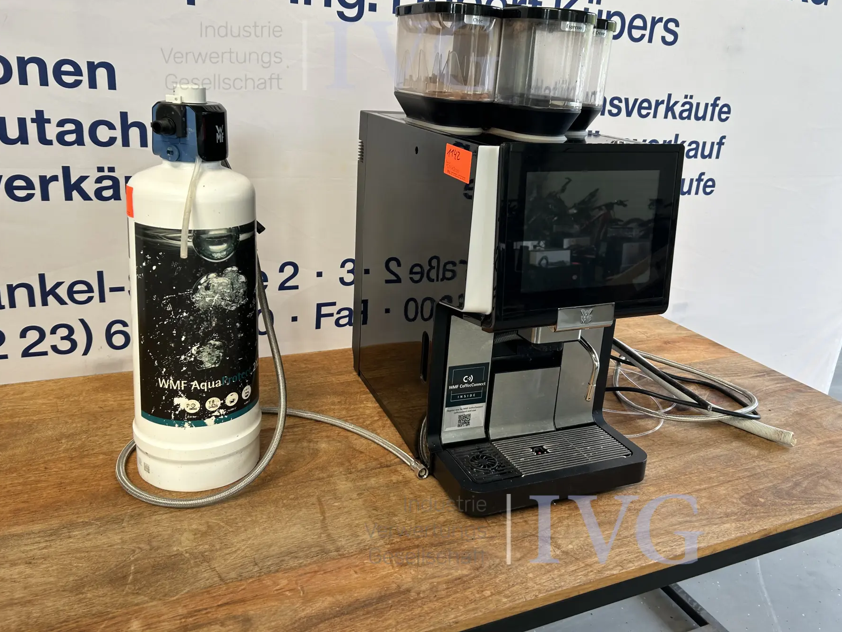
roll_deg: -5.6
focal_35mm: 28
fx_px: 681
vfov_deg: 49.7
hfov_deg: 63.4
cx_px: 432
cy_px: 292
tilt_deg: -15.2
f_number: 1.5
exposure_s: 1/133
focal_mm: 5.7
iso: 40
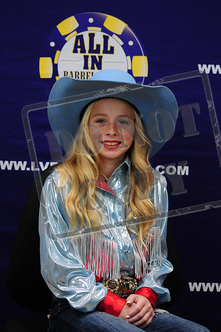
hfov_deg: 11.1
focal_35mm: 123
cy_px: 166
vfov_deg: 16.7
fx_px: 1136
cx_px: 110
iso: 640
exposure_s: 1/125
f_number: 4
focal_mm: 82
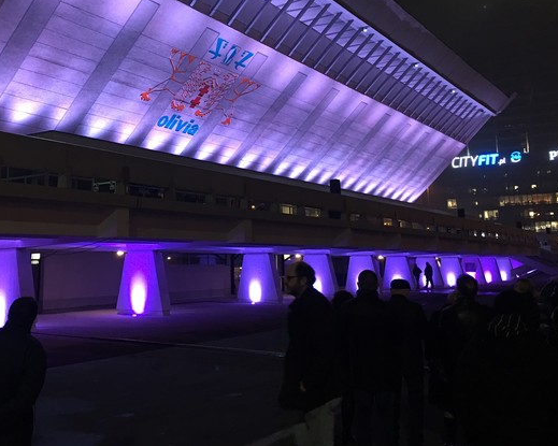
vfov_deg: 37.0
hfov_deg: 45.3
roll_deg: -0.1
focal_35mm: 40
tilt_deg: +11.3
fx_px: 660
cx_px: 202
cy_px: 154
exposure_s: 1/10
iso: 100
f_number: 2.2
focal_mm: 4.15
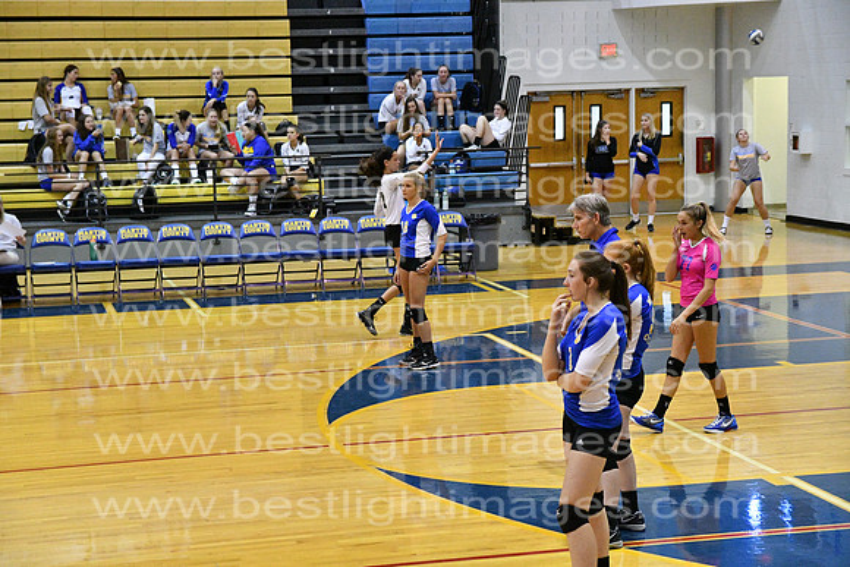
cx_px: 425
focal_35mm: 75
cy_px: 284
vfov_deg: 18.2
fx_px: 1771
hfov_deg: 27.0
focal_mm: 50
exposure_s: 1/640
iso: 8000
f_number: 3.5
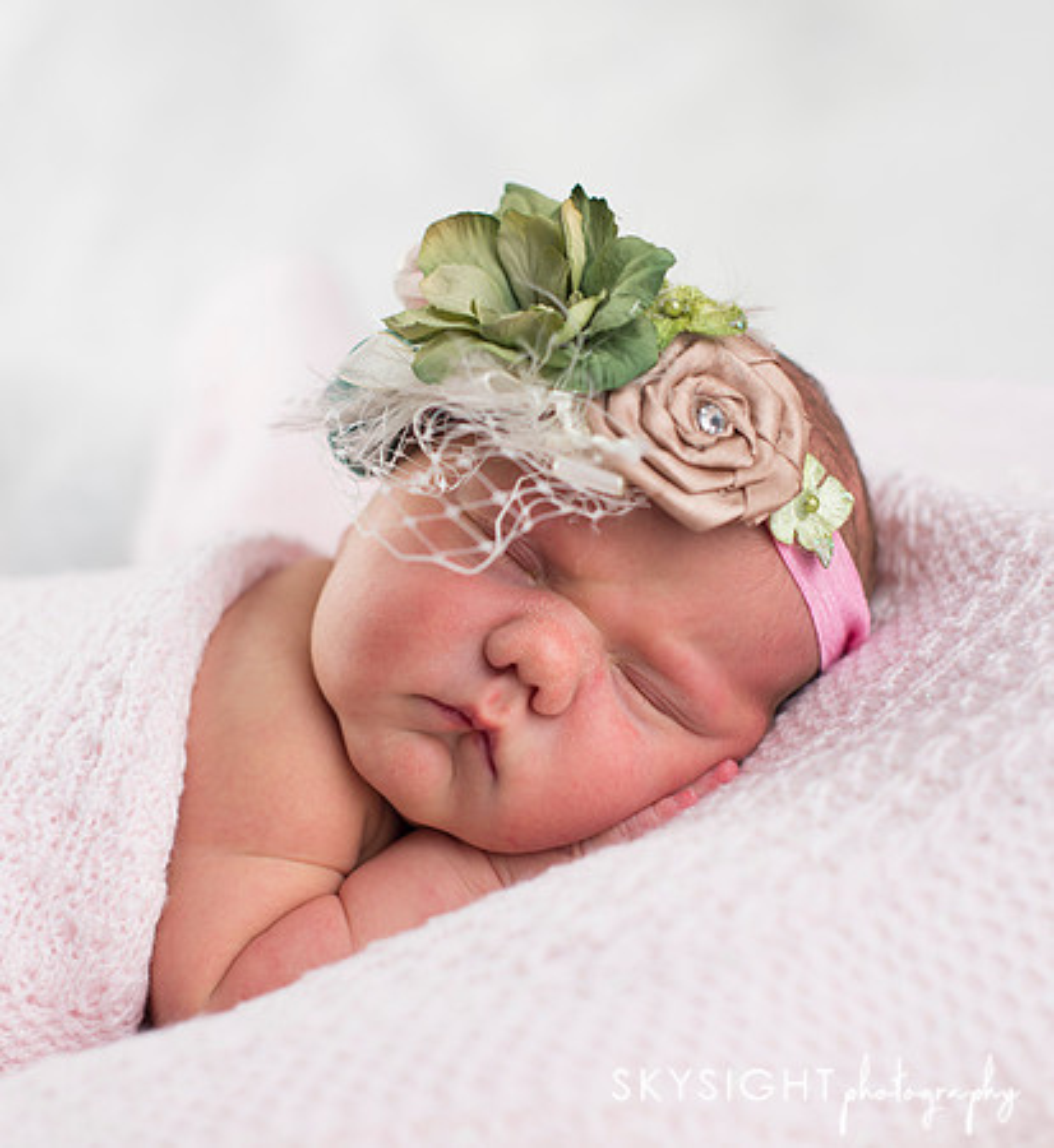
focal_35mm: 66
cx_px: 483
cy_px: 574
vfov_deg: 27.0
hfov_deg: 24.8
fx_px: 2391
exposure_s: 1/125
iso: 200
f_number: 2.8
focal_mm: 50
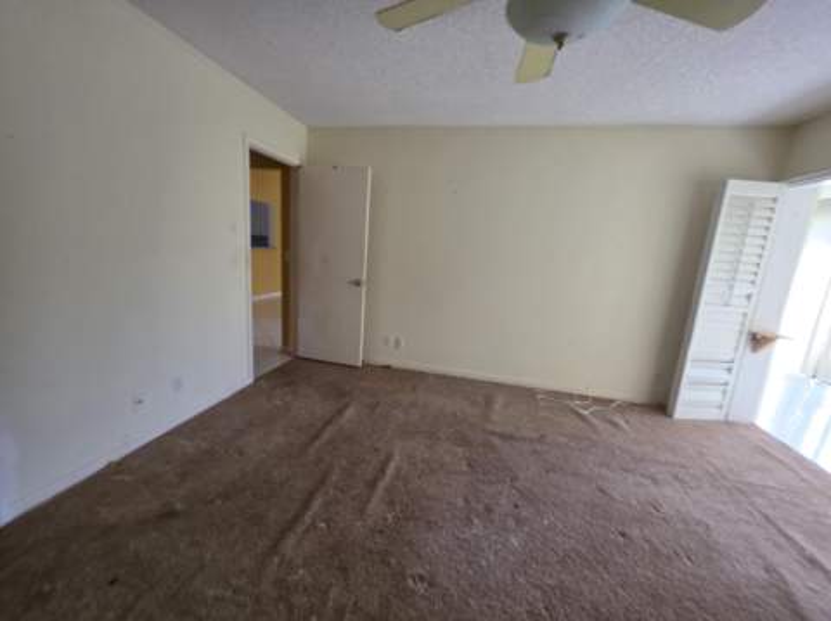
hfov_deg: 106.2
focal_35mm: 13
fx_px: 312
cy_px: 310
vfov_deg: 89.8
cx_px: 416
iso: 80
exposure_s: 1/120
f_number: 1.9
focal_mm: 2.2
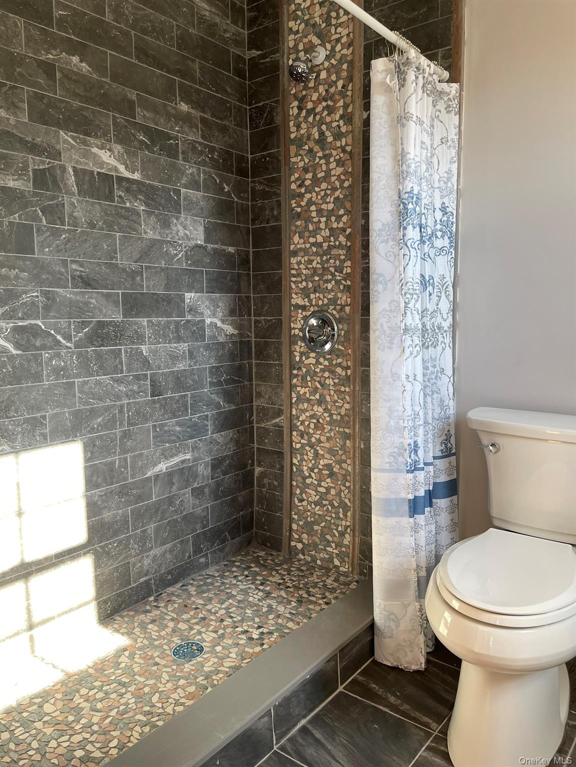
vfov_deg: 69.4
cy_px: 384
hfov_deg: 54.9
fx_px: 555
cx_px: 288
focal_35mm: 25
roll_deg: +0.6
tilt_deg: -7.0
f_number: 1.6
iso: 125
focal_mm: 5.1
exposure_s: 1/105
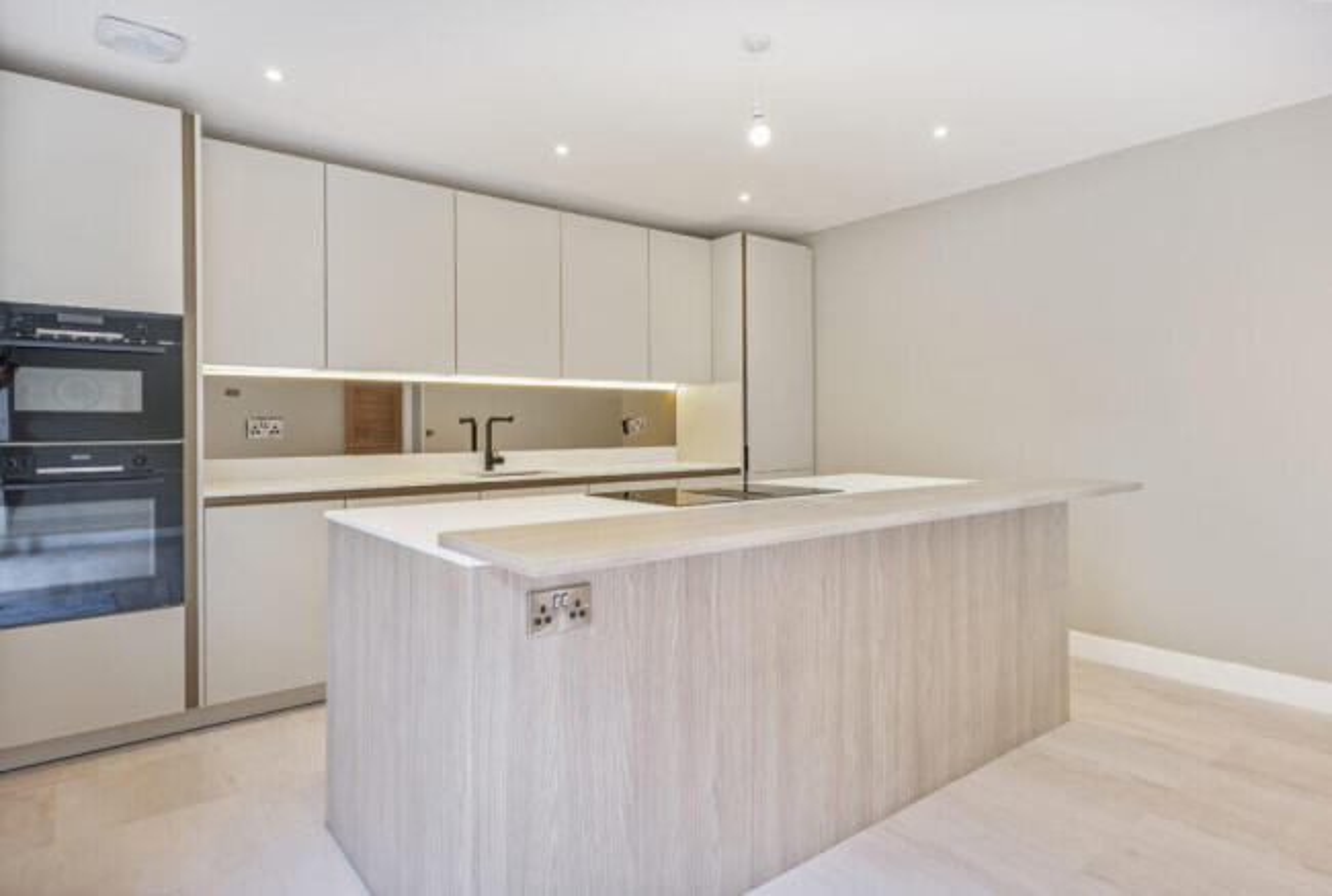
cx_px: 666
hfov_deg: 83.8
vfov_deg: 62.2
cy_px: 448
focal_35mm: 20
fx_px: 742
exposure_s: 1/4
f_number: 7.1
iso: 160
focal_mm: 13
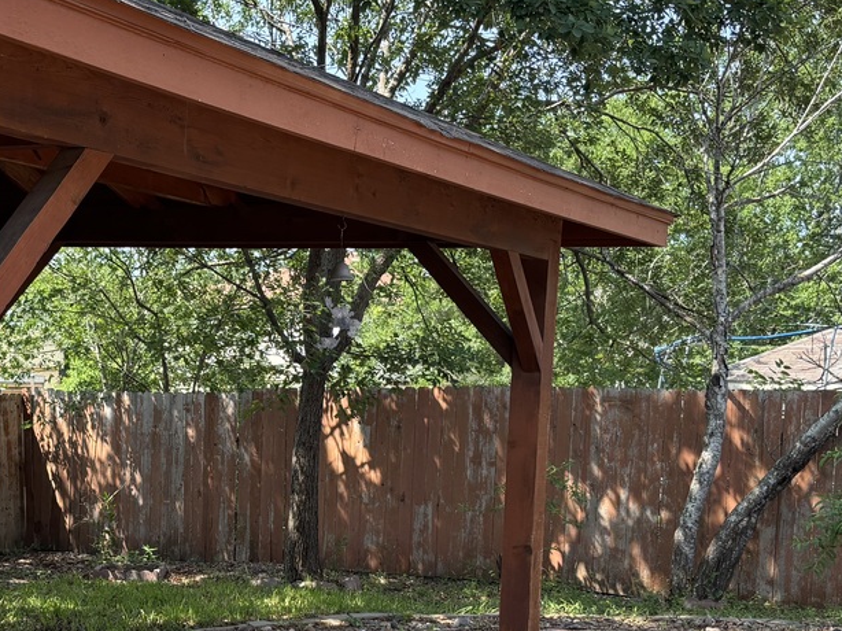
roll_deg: -1.8
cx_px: 250
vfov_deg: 23.9
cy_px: 440
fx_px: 1483
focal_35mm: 61
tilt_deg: -2.0
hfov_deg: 31.3
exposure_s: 1/608
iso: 50
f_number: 1.6
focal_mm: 5.96
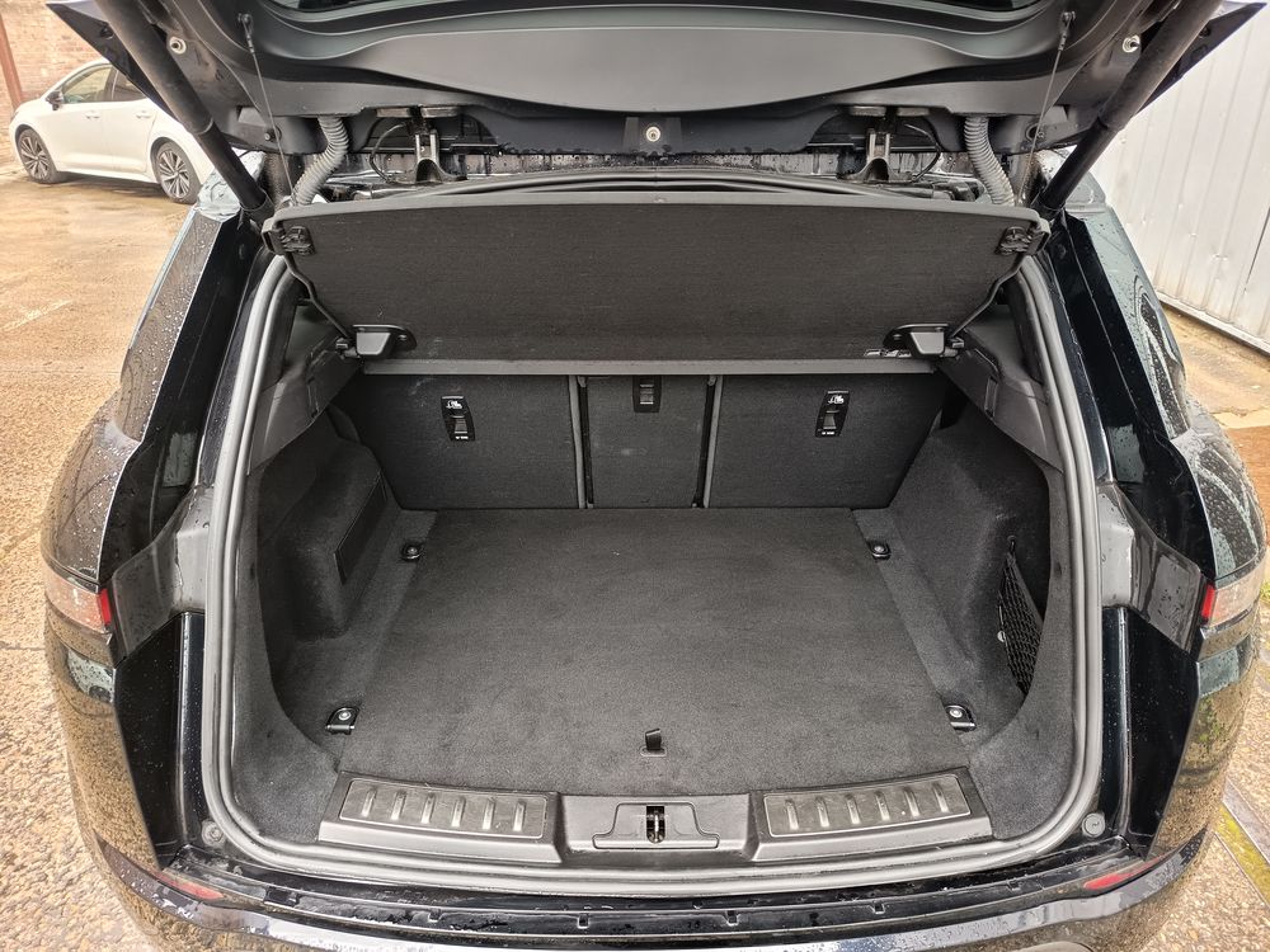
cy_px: 476
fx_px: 881
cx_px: 635
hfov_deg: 71.6
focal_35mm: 24
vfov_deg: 56.8
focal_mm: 5.24
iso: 460
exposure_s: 1/50
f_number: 1.7
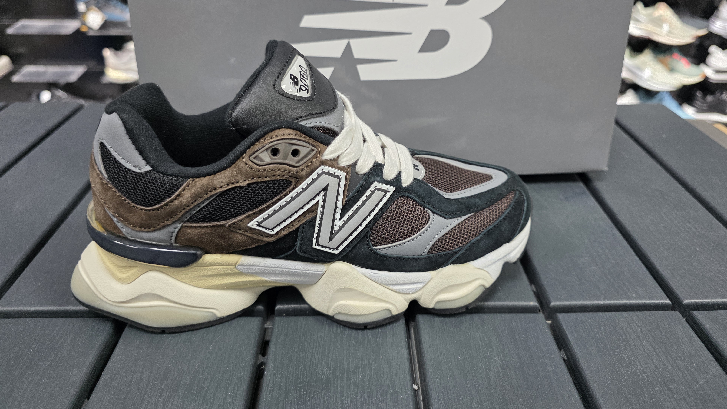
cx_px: 361
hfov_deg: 71.9
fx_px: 501
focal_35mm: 26
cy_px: 173
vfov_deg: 44.2
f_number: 1.7
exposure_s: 1/100
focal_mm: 6.3
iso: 200
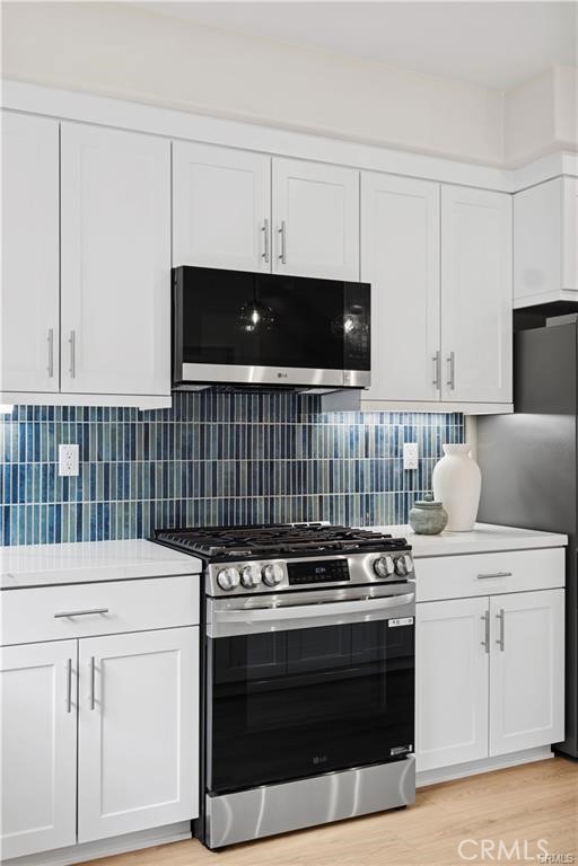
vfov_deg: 57.2
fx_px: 795
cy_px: 433
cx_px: 289
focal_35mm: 33
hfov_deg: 40.0
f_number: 7.1
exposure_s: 1/6
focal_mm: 22.3
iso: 200
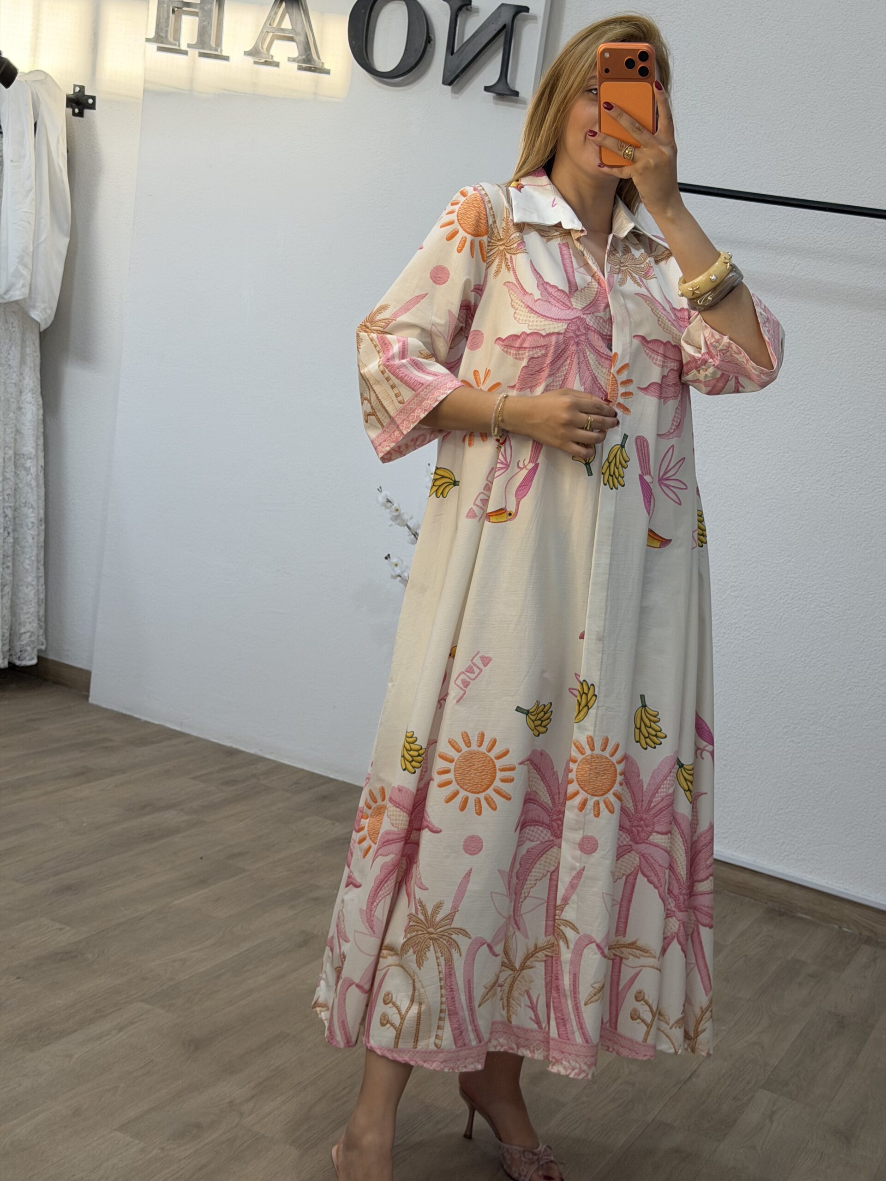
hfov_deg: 30.3
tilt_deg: -26.4
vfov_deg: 39.7
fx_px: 1638
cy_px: 590
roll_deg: -7.7
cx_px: 443
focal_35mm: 48
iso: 64
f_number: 1.78
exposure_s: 1/161
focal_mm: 6.76
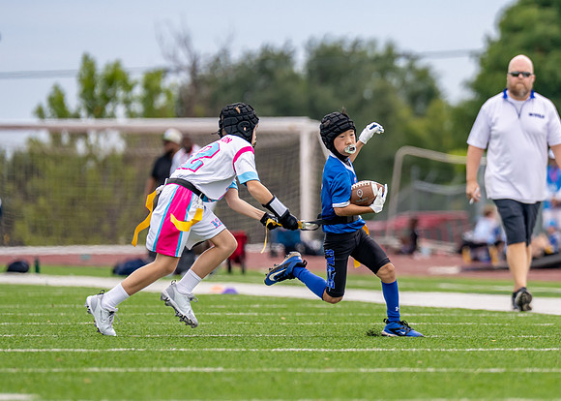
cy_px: 205
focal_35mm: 440
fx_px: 7005
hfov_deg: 4.6
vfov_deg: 3.3
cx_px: 468
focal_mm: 200
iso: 125
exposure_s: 1/2000
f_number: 2.8
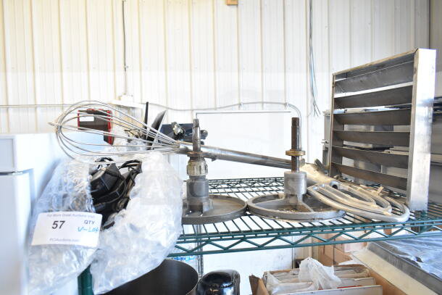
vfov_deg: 48.0
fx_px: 332
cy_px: 148
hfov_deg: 67.4
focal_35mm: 27
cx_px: 221
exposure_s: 1/125
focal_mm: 18
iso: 1600
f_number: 5.6
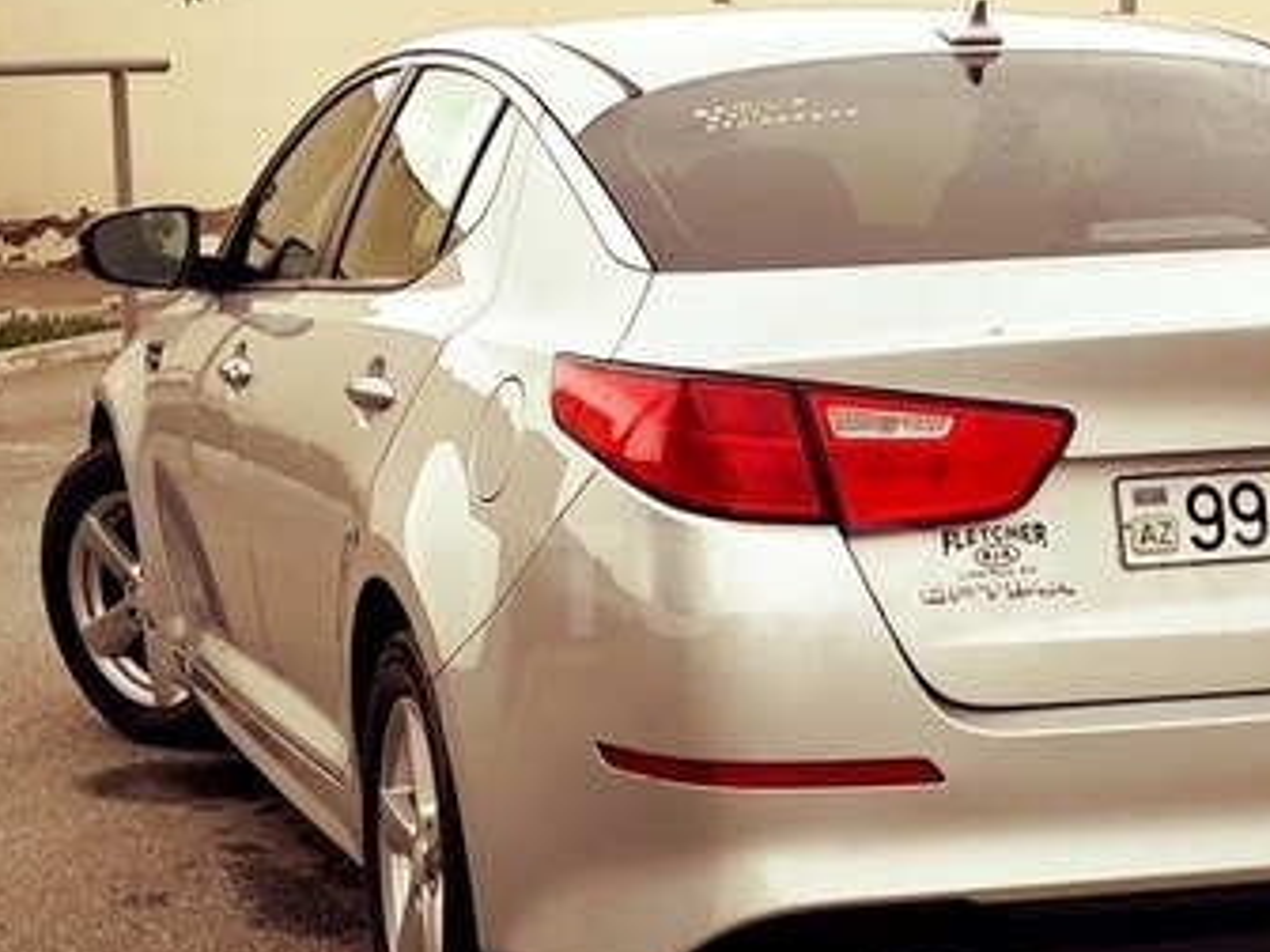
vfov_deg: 27.5
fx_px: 1944
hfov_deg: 35.5
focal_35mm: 53
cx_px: 926
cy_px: 580
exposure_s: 1/168
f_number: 1.9
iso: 40
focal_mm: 3.6
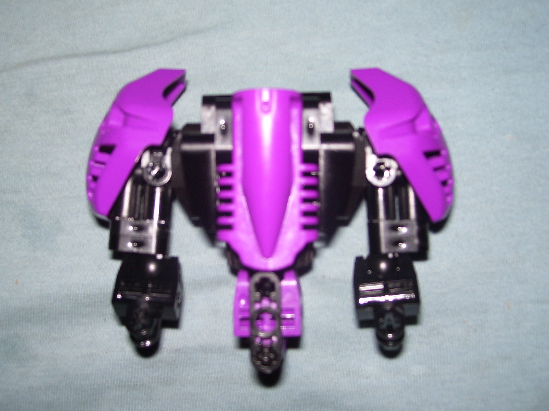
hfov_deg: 45.7
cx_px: 246
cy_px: 207
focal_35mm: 41
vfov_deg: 35.1
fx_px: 650
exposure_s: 1/60
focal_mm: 6
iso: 80
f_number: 2.7
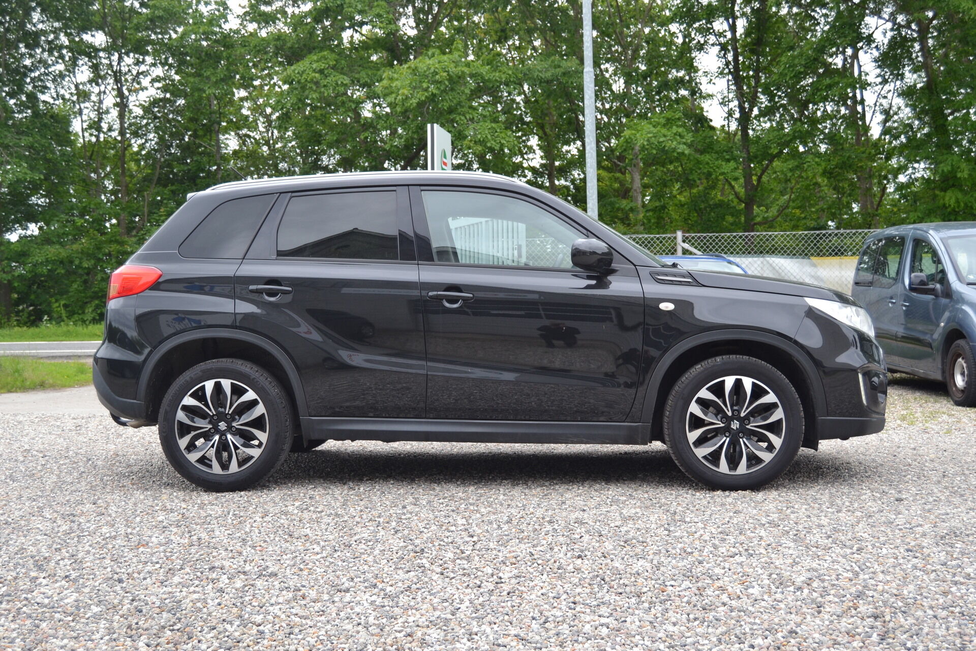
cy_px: 326
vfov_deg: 34.2
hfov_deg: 49.6
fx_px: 1057
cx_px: 488
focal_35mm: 39
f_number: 5.6
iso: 100
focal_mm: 26
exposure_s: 1/125
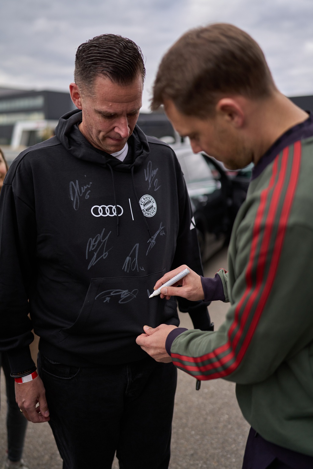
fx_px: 456
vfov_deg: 54.4
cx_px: 156
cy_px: 234
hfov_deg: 37.9
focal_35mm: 35
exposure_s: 1/3200
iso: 250
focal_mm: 35
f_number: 1.4
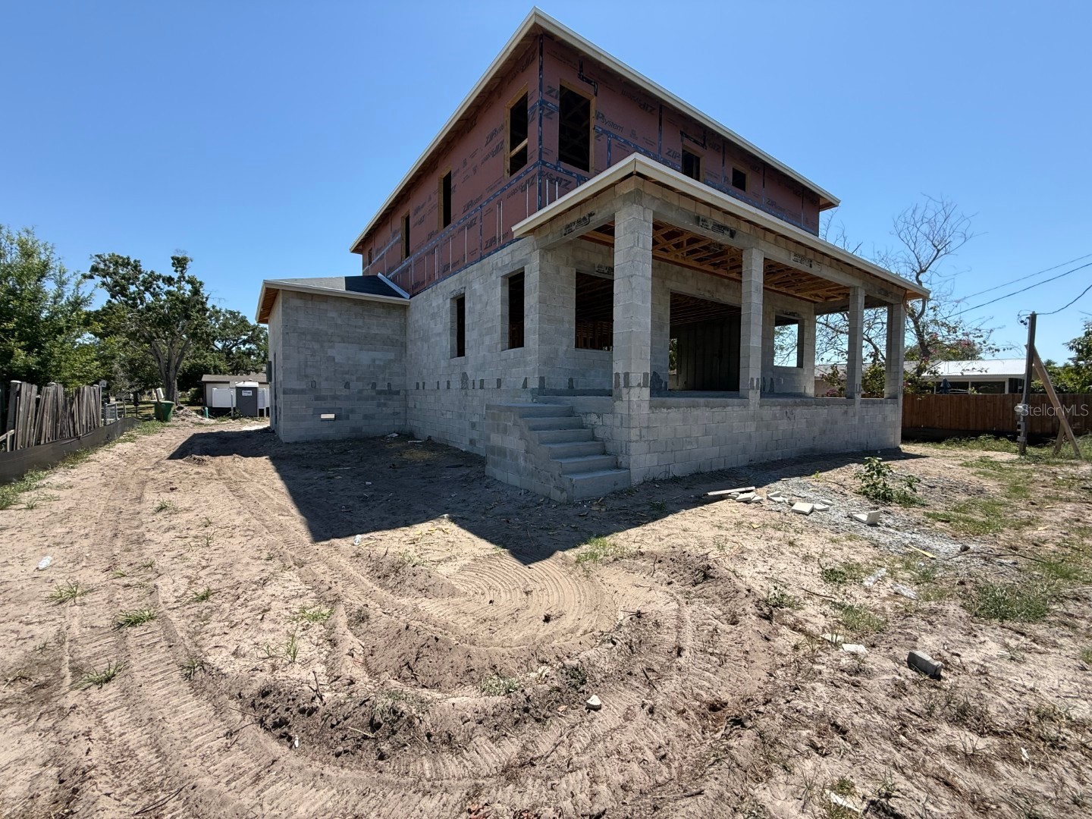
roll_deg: -0.7
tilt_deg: -2.1
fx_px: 442
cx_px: 546
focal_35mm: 14
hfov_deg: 102.1
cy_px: 410
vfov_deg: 85.7
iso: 50
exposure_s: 1/928
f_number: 2.2
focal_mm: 2.22
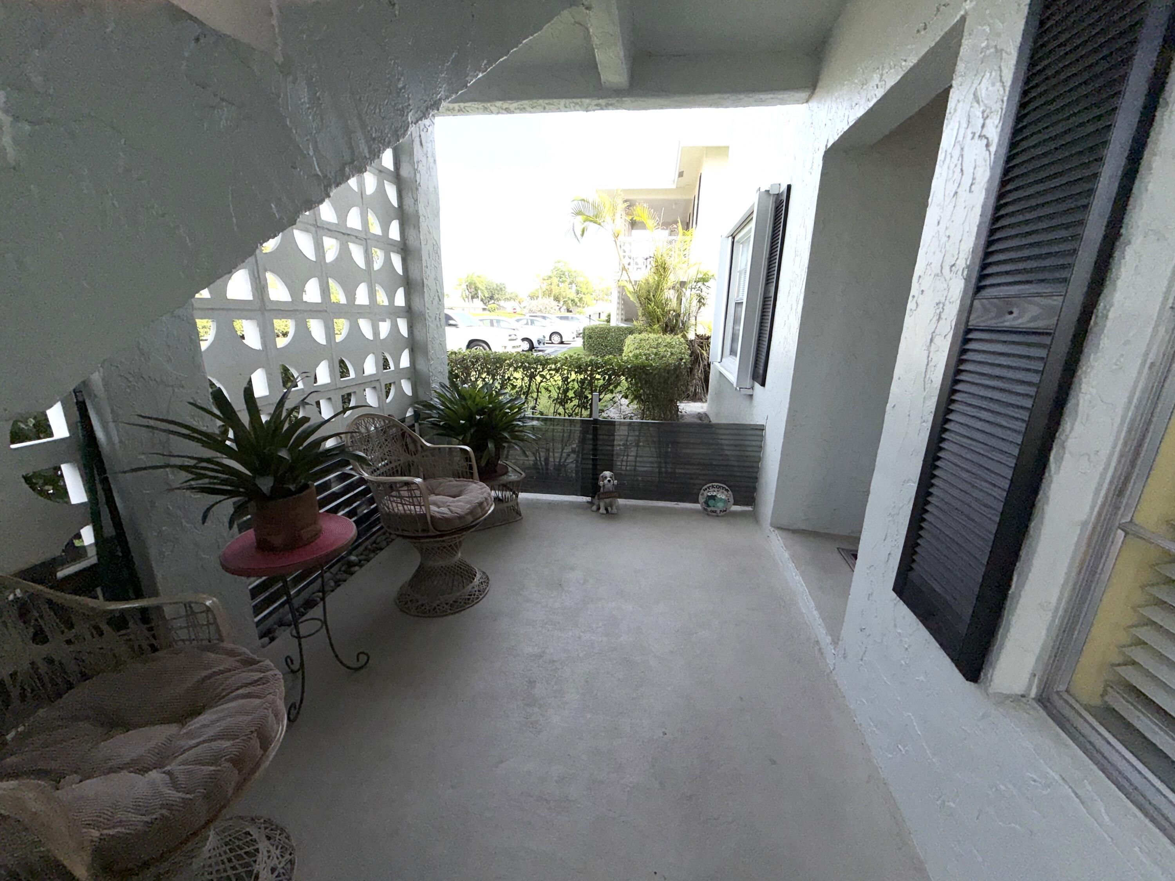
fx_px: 475
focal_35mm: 14
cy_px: 440
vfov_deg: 85.7
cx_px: 588
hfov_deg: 102.1
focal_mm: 2.22
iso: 16
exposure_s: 1/760
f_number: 2.2
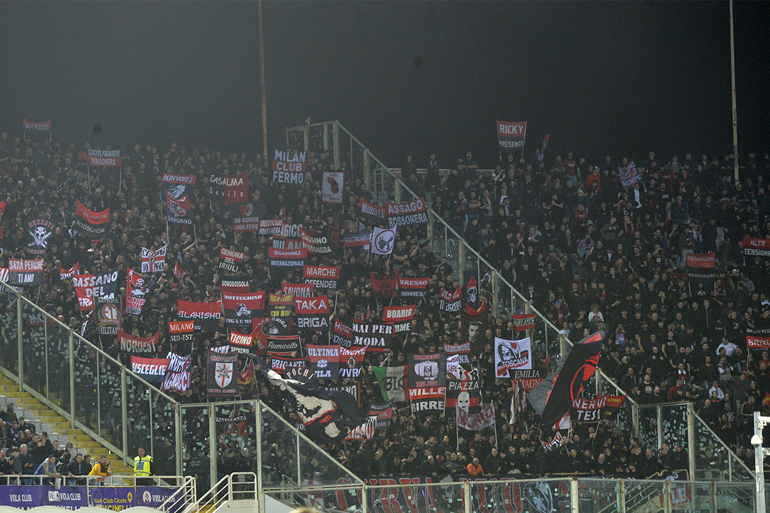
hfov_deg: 9.0
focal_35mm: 230
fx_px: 4919
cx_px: 385
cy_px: 256
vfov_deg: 6.0
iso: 3200
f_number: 5.3
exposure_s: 1/320
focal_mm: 230
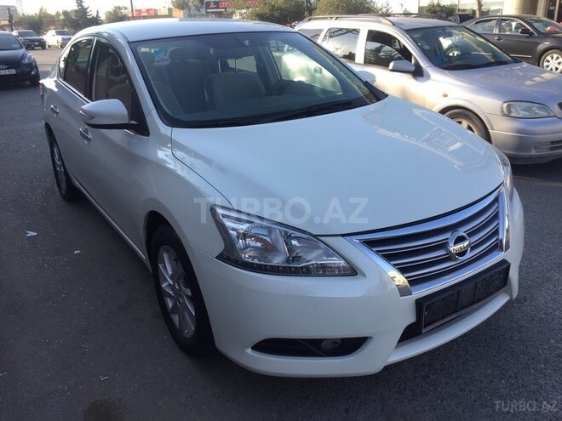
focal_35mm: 29
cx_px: 281
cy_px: 210
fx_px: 471
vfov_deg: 48.2
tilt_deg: -20.2
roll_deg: +0.5
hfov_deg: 61.7
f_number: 2.2
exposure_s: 1/527
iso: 32
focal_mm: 4.15
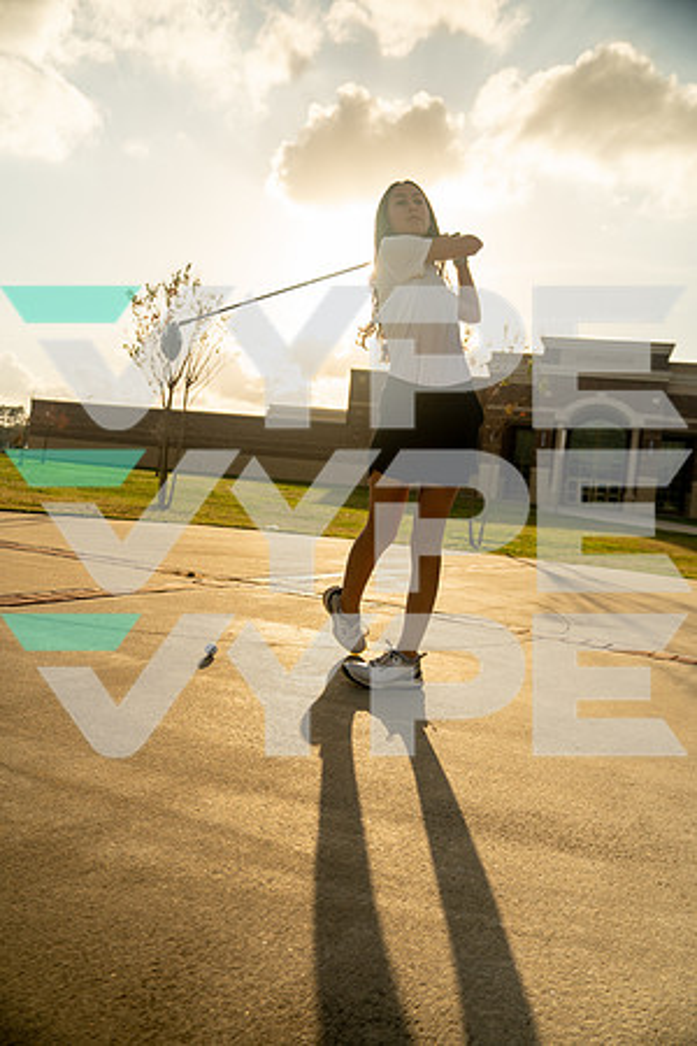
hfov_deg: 41.1
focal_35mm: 32
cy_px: 523
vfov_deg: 58.7
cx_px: 348
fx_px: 929
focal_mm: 32
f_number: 4
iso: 200
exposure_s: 1/160
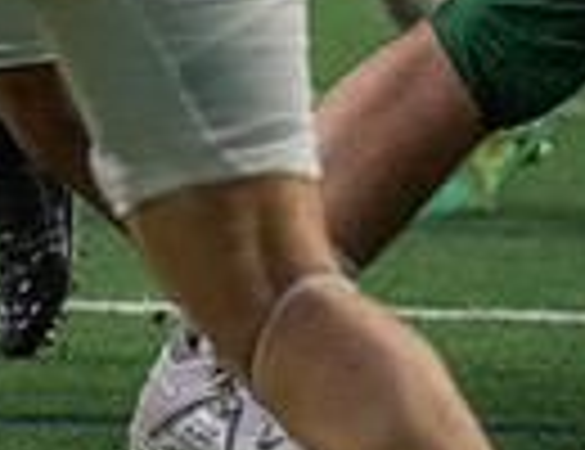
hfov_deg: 1.7
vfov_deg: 1.3
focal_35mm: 1133
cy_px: -468
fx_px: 19326
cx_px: -891
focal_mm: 200
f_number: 2.8
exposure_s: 1/1000
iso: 6400
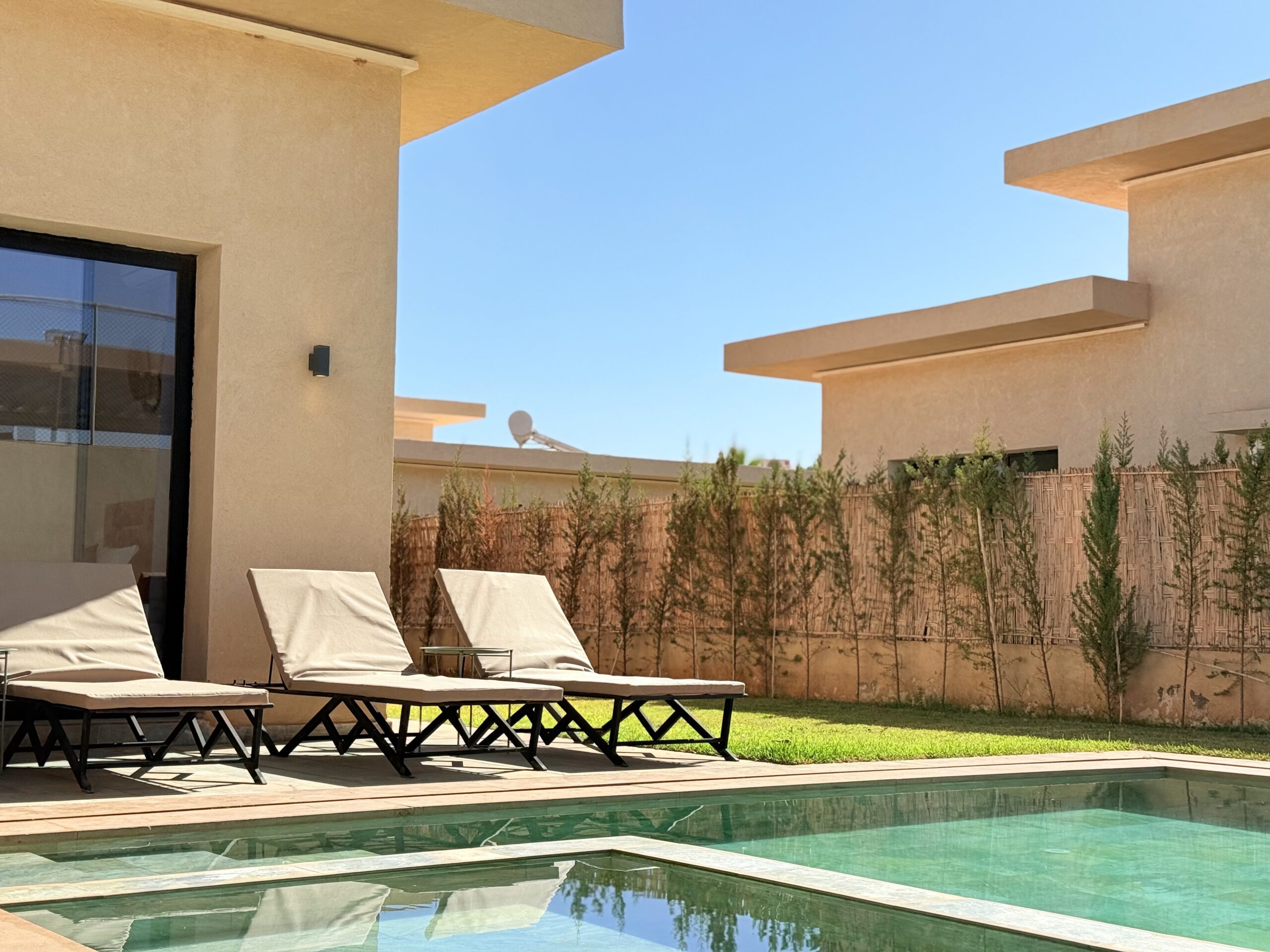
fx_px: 1761
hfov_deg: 39.7
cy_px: 476
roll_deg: -1.4
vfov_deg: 30.3
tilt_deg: +6.3
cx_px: 635
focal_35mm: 48
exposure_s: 1/6024
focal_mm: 6.76
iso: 80
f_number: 1.78
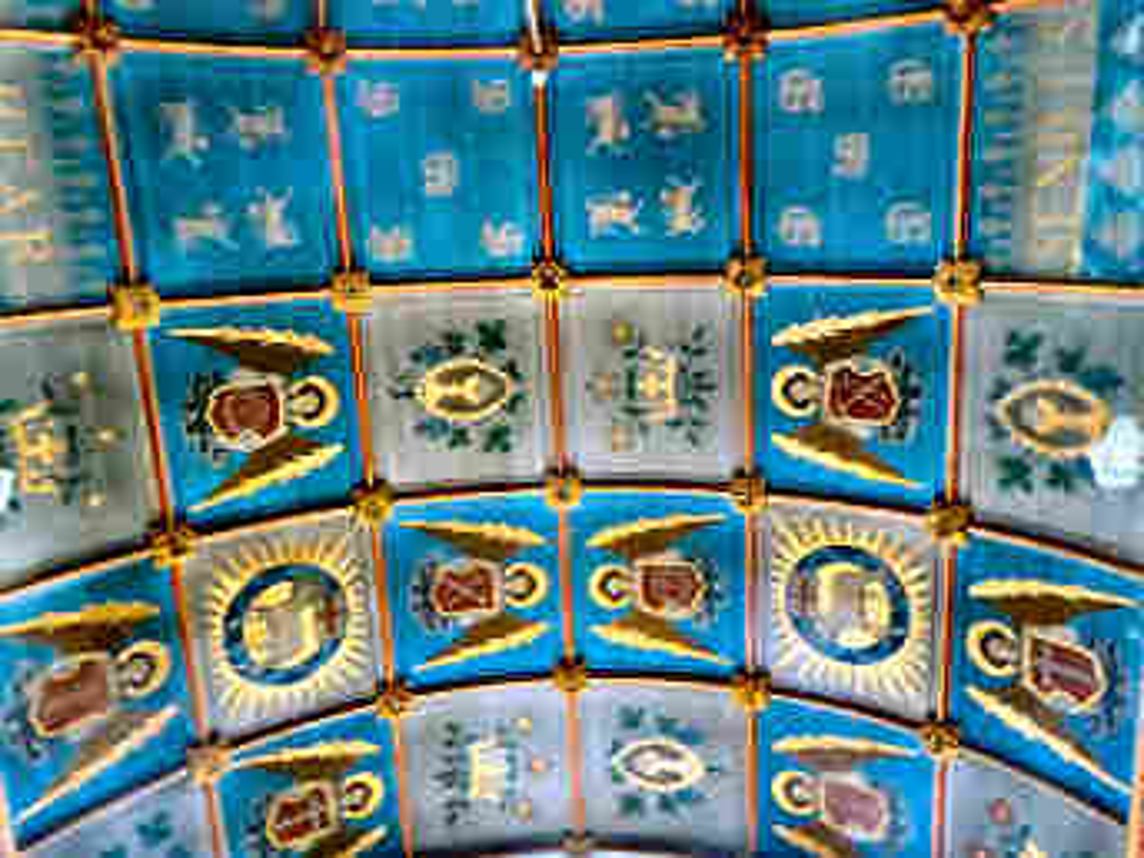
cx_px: 572
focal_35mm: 29
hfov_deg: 61.7
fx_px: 958
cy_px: 429
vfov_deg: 48.2
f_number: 3.5
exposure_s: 1/4
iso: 1600
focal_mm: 5
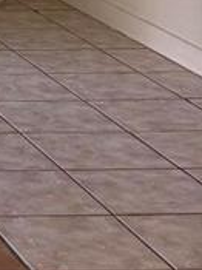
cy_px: -73
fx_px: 1285
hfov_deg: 7.7
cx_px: -423
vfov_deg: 11.7
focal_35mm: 165
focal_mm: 6.76
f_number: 1.78
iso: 160
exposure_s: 1/120
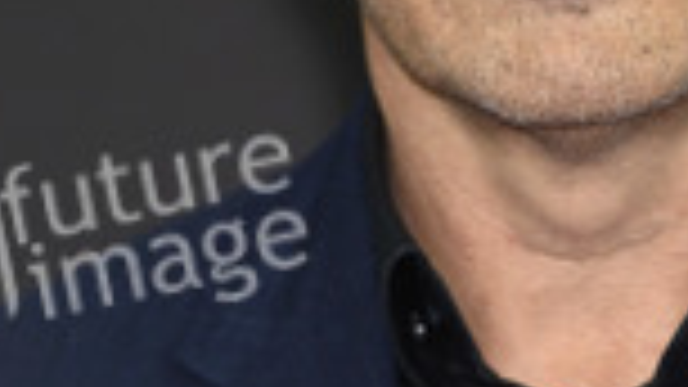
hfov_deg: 4.0
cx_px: 567
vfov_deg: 2.2
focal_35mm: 546
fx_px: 9959
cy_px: 18
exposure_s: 1/400
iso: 640
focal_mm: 200
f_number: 4
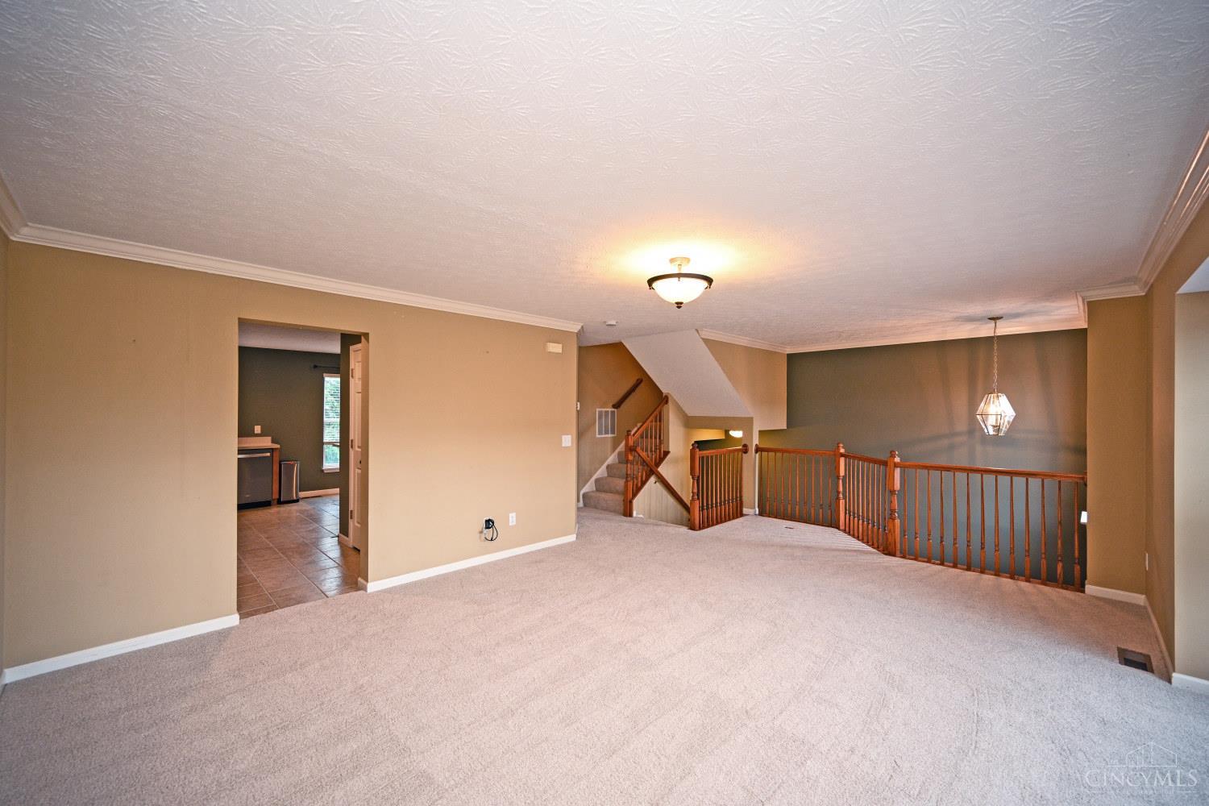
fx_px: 470
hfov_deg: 104.3
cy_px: 403
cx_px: 604
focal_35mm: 14
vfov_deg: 81.2
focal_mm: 14
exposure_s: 1/60
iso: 720
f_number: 4
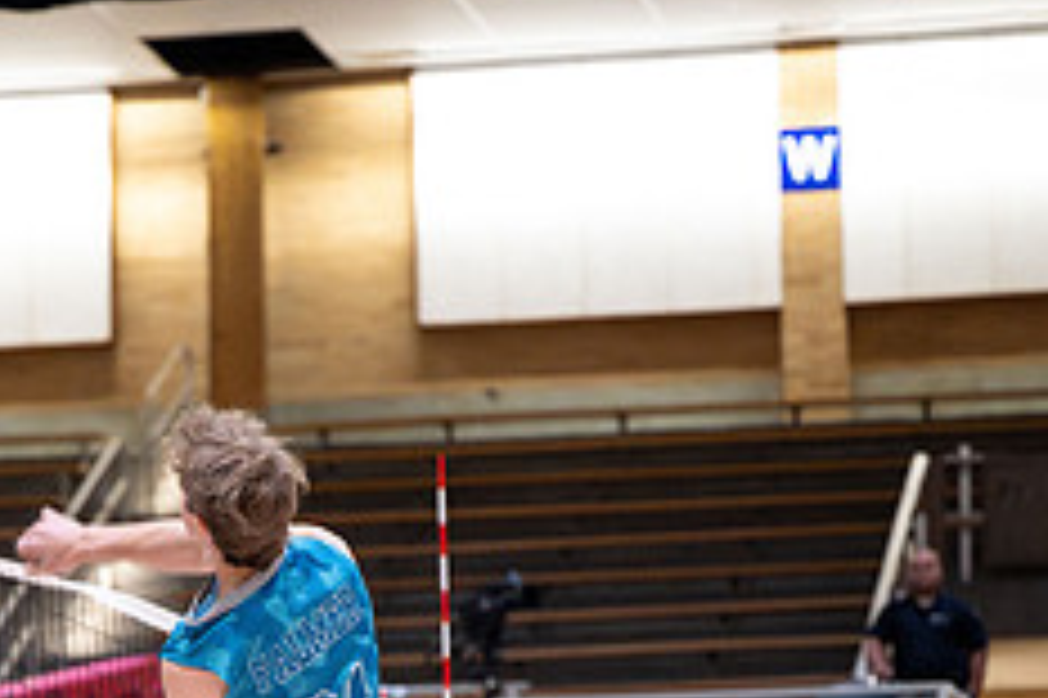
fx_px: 5585
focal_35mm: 192
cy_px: 804
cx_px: 171
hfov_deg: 10.7
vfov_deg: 7.1
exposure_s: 1/640
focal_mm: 77
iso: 8000
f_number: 2.8
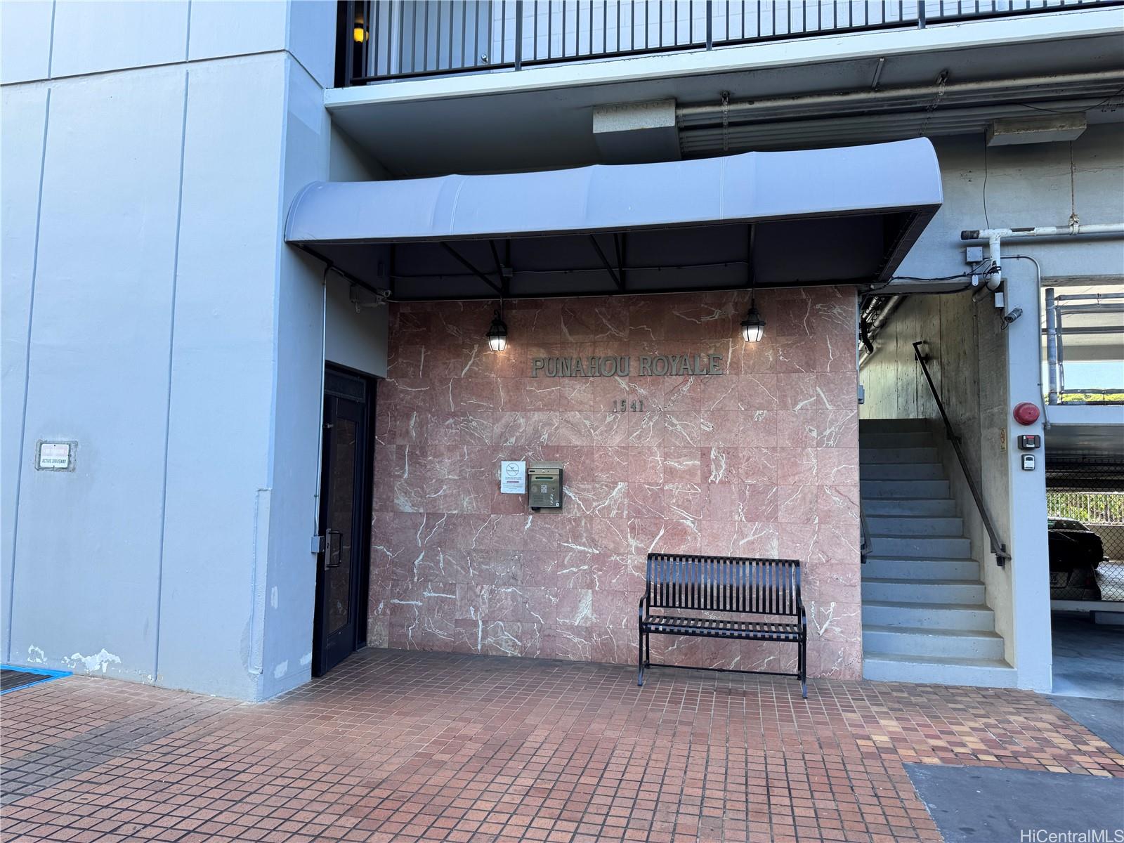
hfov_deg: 71.6
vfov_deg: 56.8
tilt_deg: +3.6
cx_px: 562
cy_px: 422
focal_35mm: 24
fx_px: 779
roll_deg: -0.9
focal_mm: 6.76
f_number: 1.78
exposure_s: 1/364
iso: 80
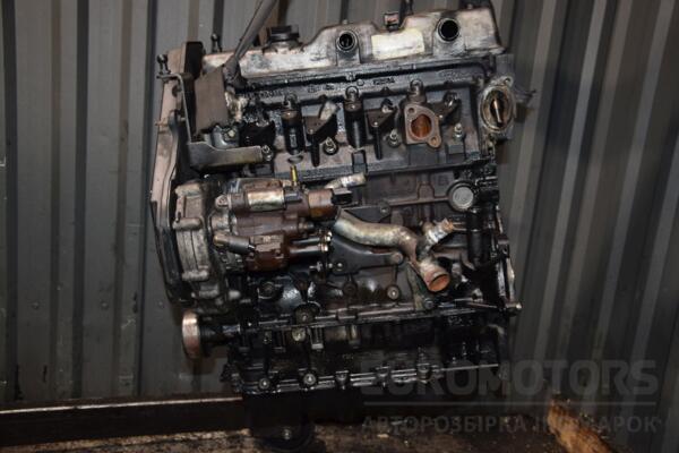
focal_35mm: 38
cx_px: 340
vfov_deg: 35.5
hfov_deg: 51.3
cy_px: 226
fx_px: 707
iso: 800
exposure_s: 1/60
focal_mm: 25
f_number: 5
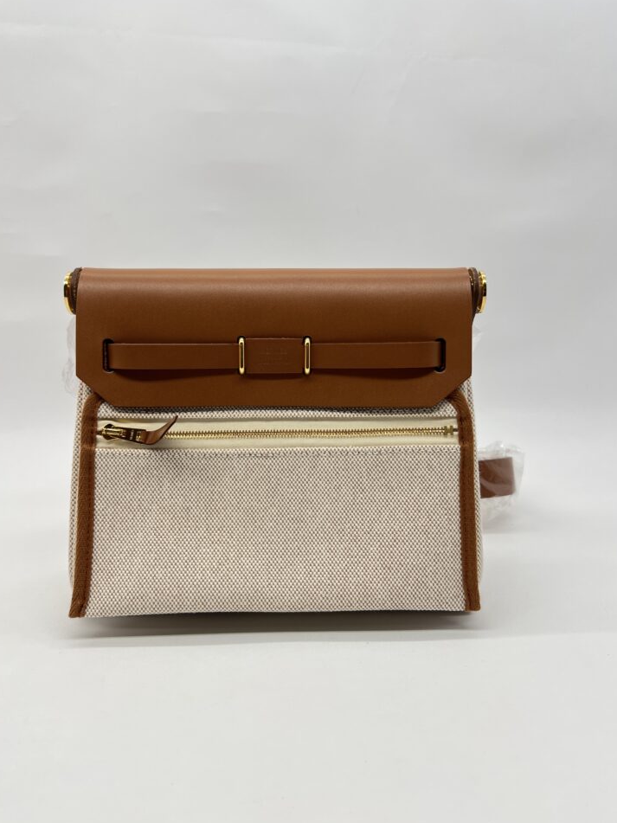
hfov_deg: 49.7
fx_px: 666
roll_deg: -0.2
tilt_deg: -7.9
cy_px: 391
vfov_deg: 63.4
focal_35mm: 28
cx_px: 294
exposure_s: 1/117
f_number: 1.5
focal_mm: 5.7
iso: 32
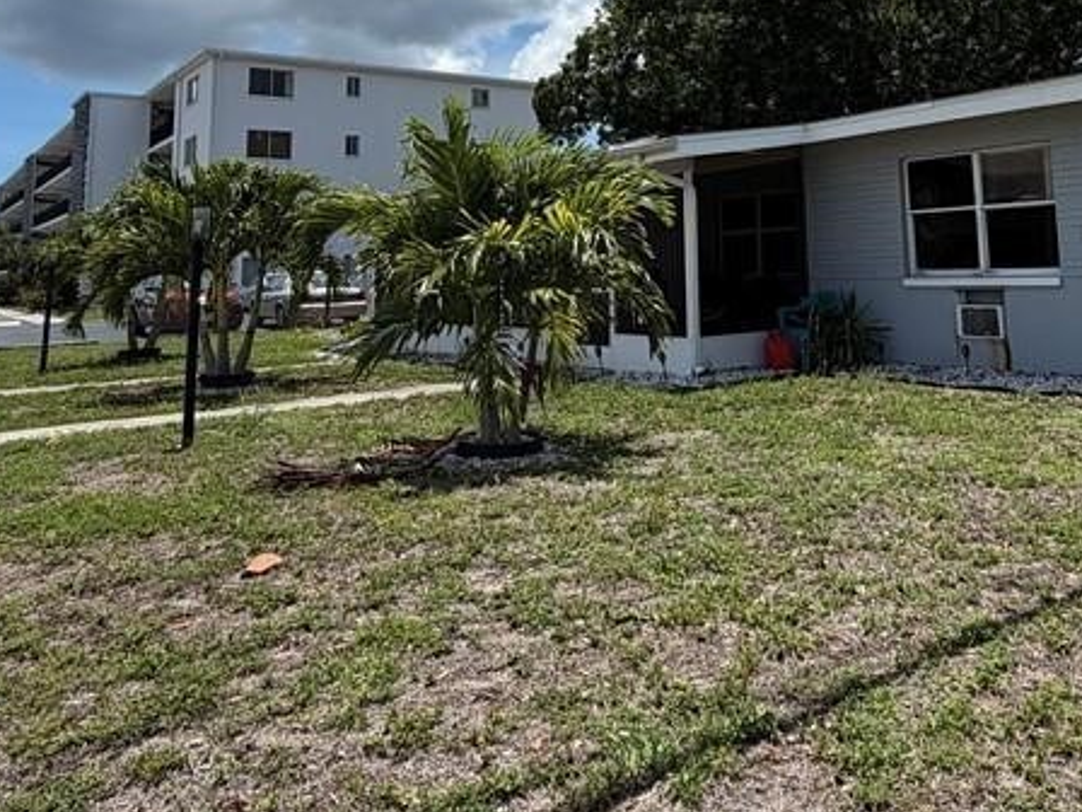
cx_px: 741
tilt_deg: +7.9
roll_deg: +2.0
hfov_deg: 55.4
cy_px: 126
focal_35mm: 32
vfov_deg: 41.6
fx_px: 1000
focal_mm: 2.22
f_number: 2.2
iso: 20
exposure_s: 1/1285
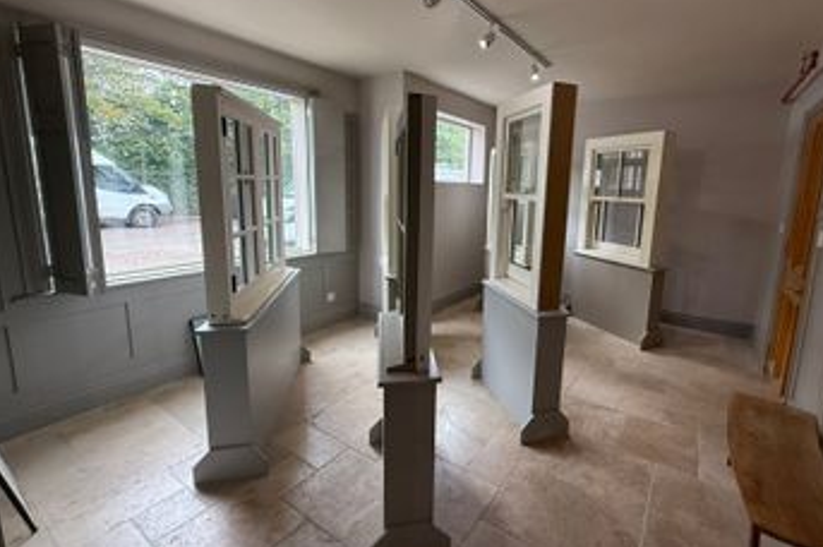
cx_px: 470
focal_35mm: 17
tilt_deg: -8.0
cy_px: 247
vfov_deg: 70.2
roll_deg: -1.8
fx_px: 388
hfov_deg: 92.7
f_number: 2.2
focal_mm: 2.22
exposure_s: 1/100
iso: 320
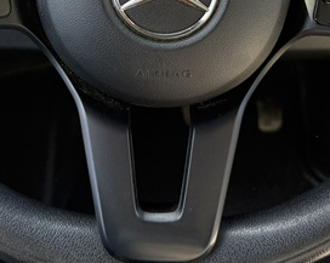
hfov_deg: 27.5
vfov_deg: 20.6
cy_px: -57
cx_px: 163
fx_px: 673
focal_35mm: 69
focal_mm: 6.76
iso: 200
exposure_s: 1/148
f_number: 1.78
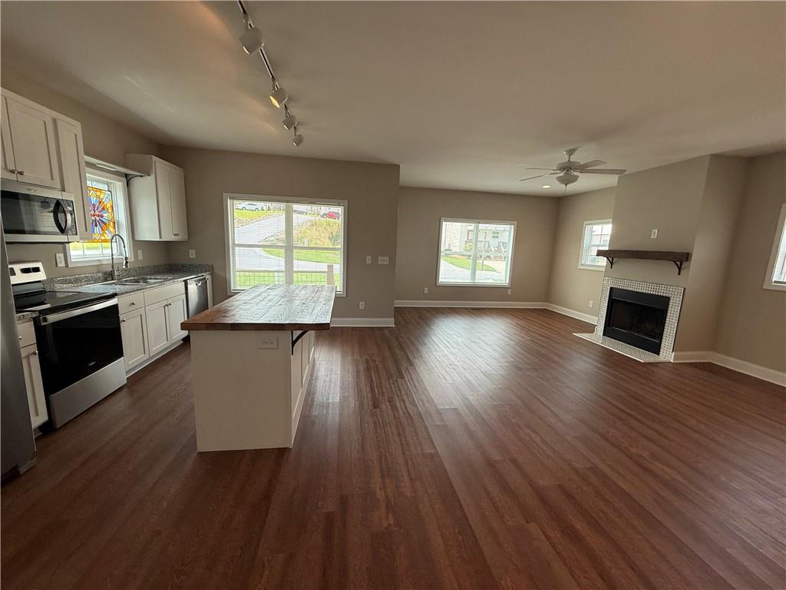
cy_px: 295
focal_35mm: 14
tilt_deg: -8.9
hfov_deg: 102.1
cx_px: 393
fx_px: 318
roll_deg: -2.5
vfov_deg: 85.7
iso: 64
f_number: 2.2
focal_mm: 2.22
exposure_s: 1/130
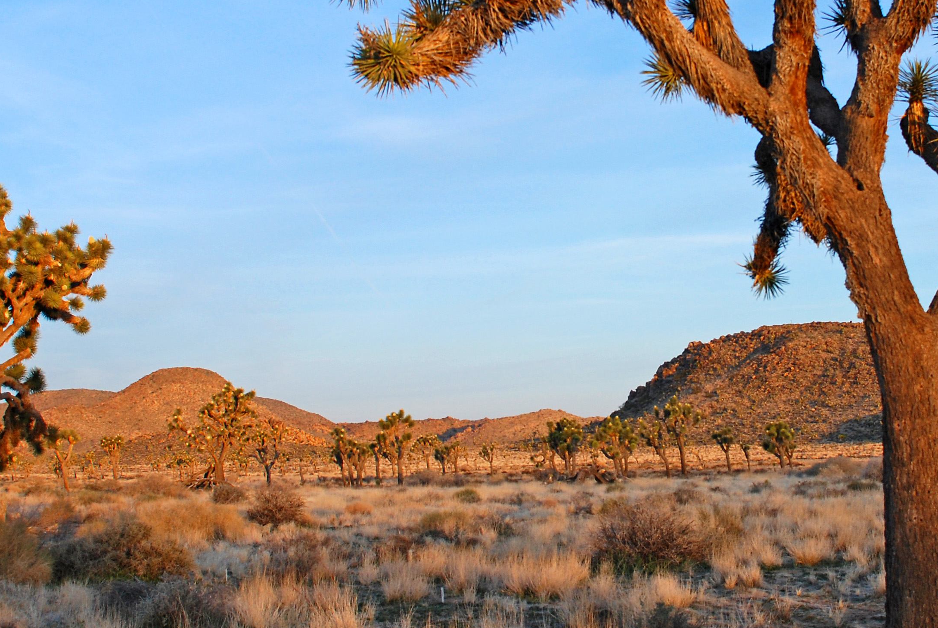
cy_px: 246
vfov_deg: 21.3
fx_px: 1670
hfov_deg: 31.2
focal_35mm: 64
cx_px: 611
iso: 200
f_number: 5.6
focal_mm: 24
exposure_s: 1/125
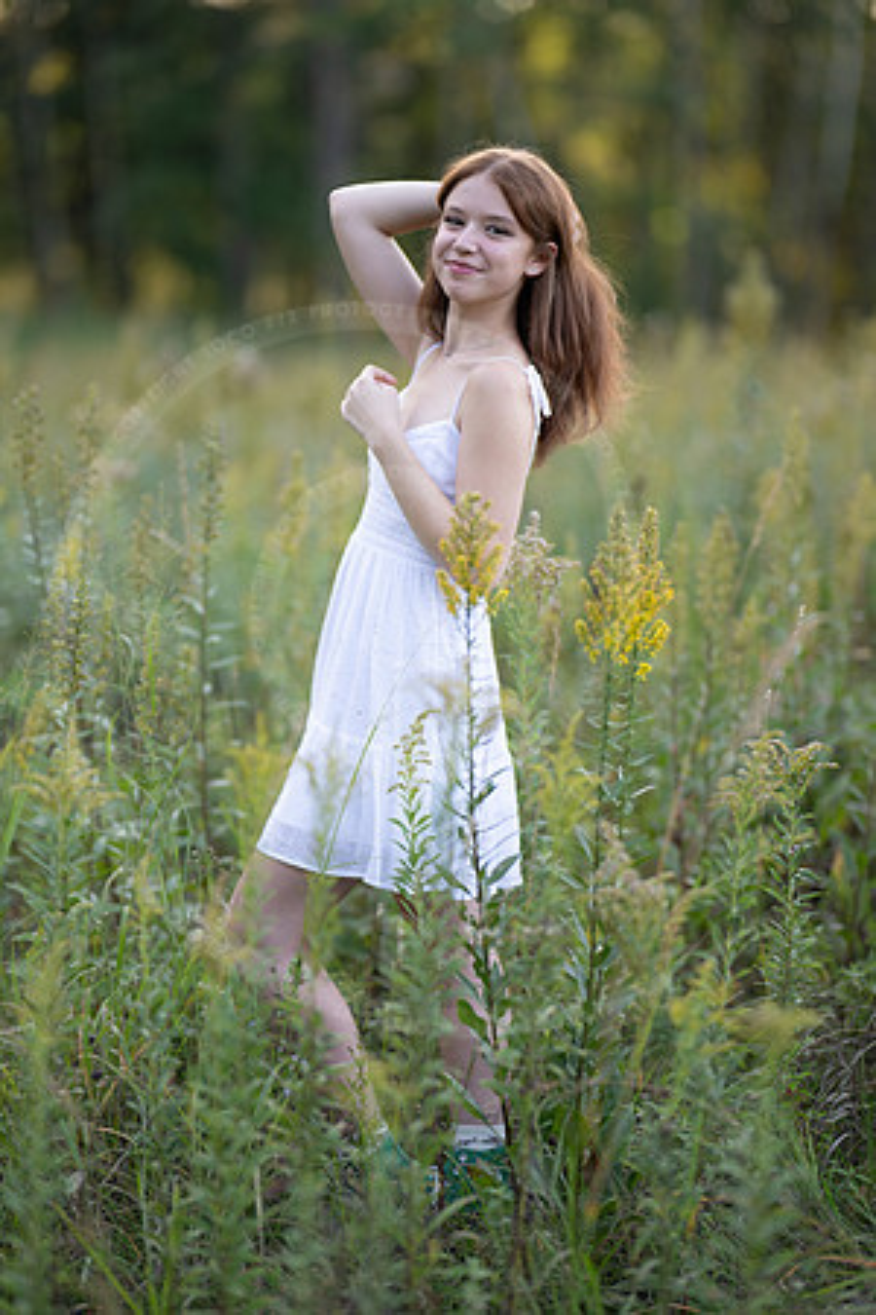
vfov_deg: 23.9
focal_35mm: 85
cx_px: 438
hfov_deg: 16.1
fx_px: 3102
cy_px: 658
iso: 160
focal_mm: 85
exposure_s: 1/800
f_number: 1.2
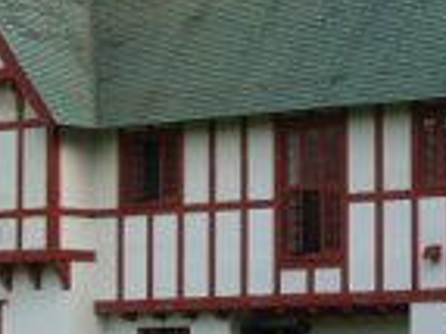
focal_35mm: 185
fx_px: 2382
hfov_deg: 10.7
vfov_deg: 8.0
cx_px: 368
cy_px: 253
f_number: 3.8
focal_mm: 13.7
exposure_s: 1/250
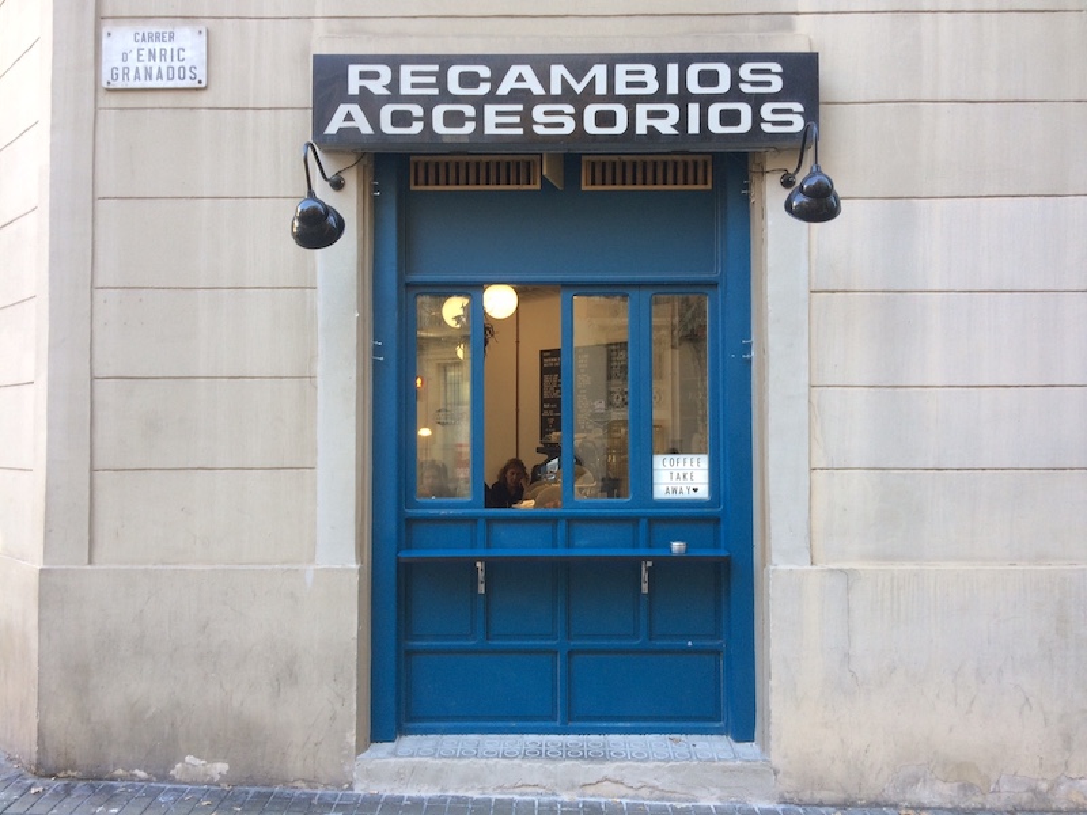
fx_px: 911
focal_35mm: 29
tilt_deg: +1.3
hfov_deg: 61.7
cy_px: 408
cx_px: 544
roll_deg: +0.1
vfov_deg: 48.2
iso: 40
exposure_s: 1/50
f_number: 2.2
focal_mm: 4.15
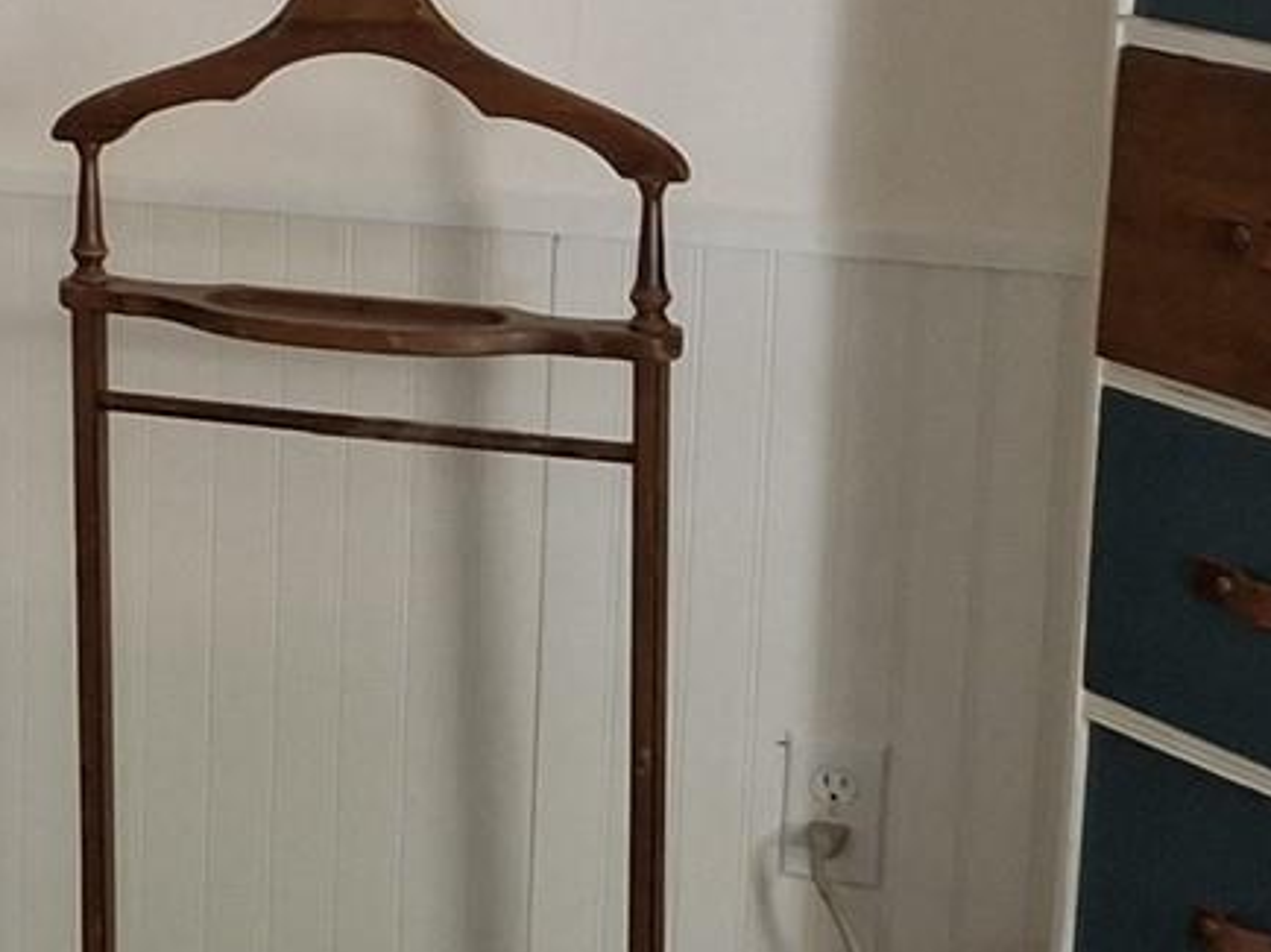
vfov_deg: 12.5
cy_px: 132
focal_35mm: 118
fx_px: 4330
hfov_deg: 14.0
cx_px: -1277
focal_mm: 4.69
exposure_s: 1/24
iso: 320
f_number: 1.8
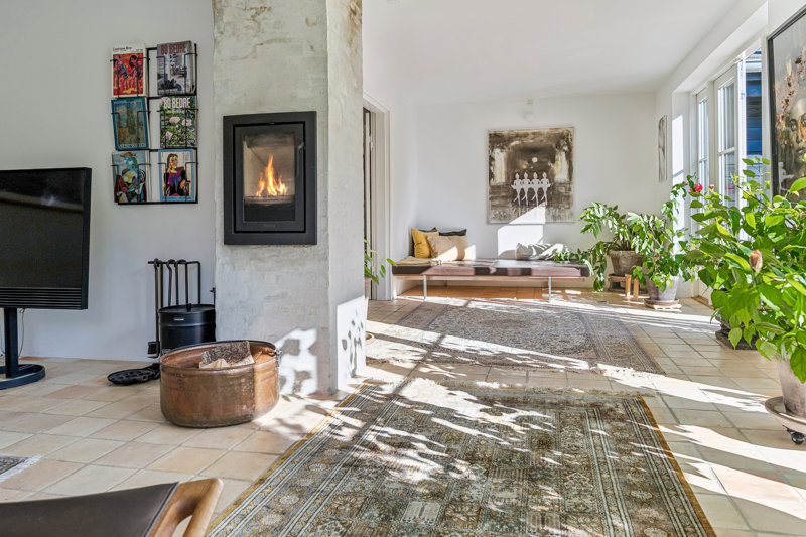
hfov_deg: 73.8
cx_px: 403
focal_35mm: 24
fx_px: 537
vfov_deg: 53.1
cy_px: 268
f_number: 6.3
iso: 400
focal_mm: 24
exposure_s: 1/160
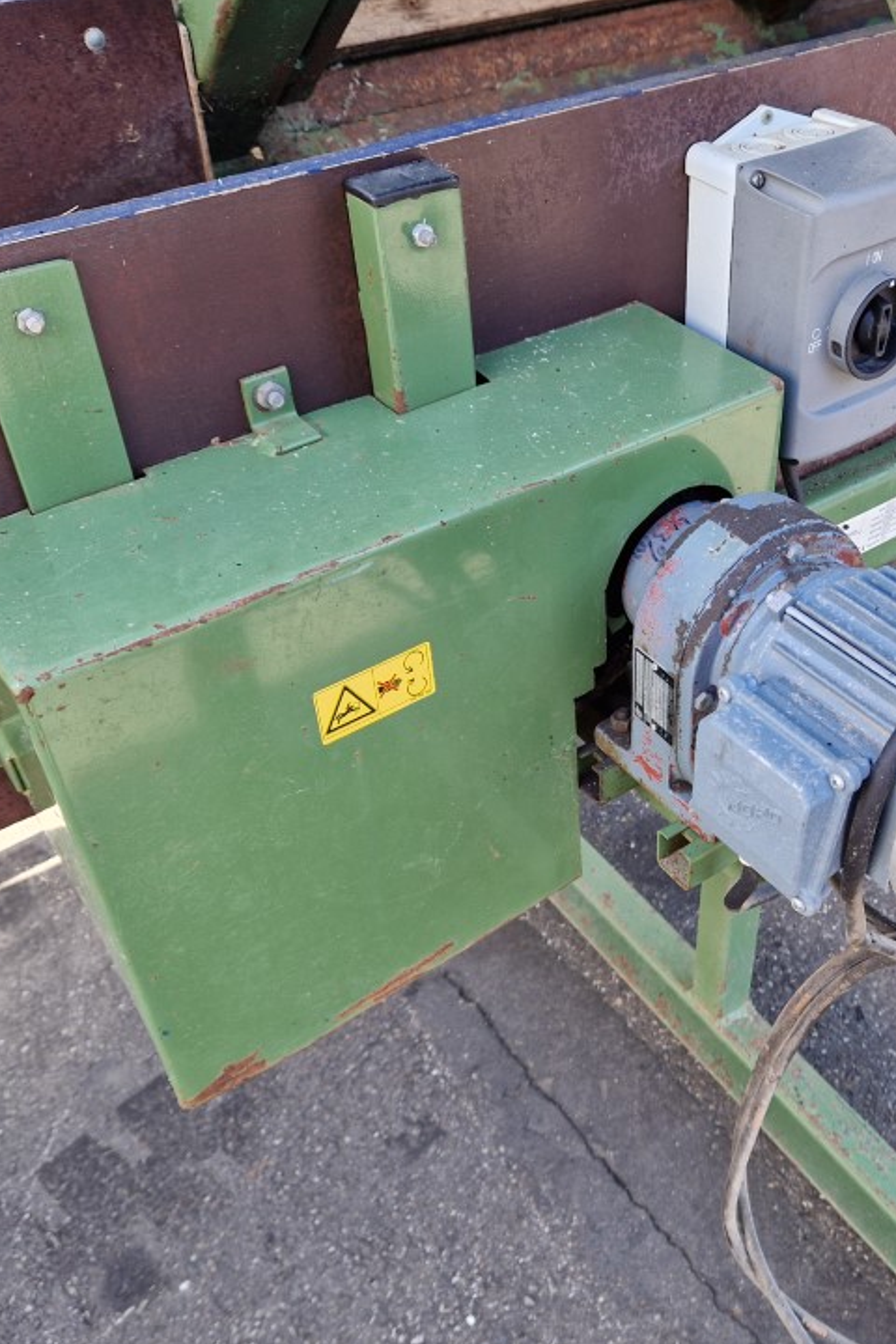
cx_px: 627
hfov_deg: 38.3
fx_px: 1269
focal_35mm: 34
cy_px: 711
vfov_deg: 55.8
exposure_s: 1/180
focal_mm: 5.4
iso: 64
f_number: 1.8
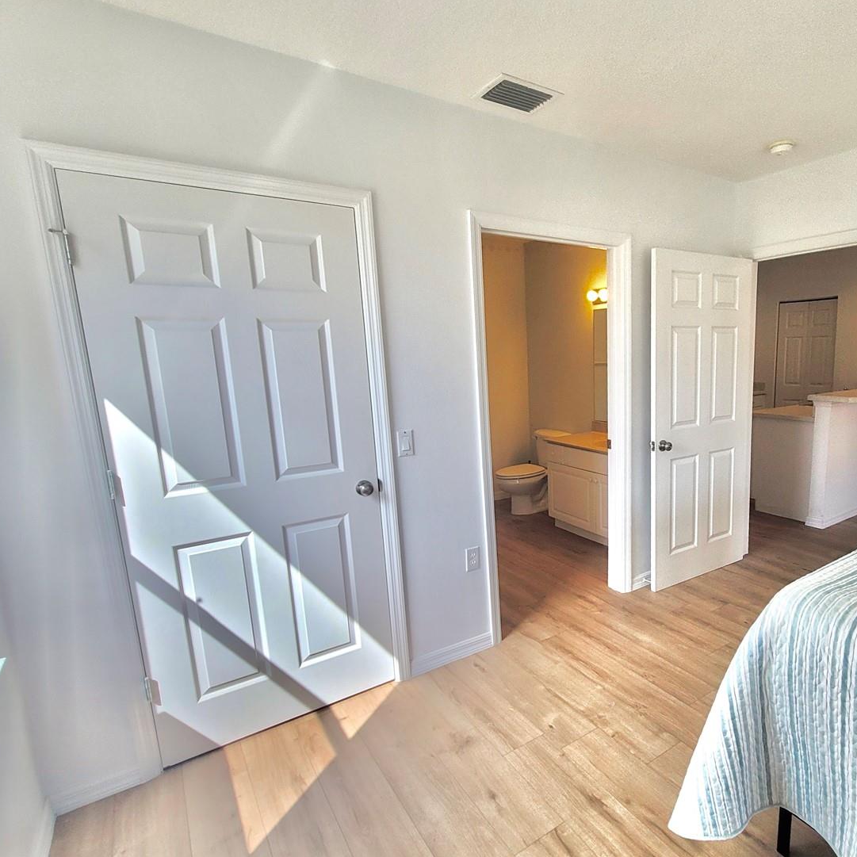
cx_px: 571
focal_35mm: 17
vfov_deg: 83.9
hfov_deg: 81.2
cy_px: 446
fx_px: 476
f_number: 2.2
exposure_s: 1/321
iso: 64
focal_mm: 2.2
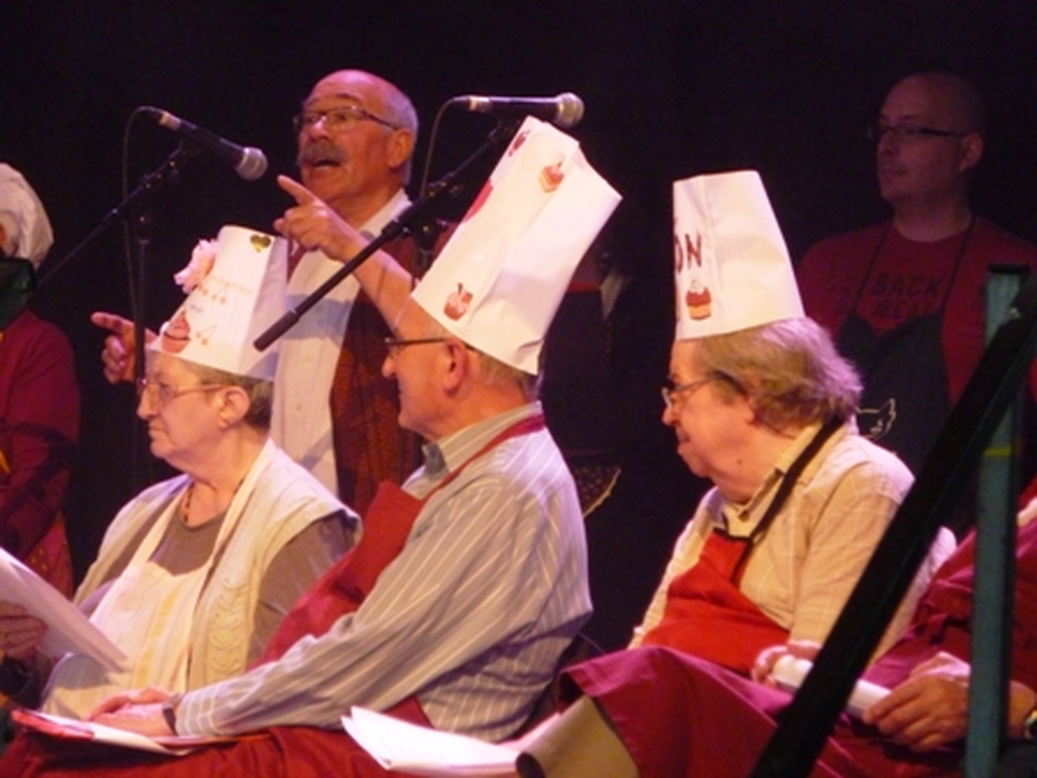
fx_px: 7489
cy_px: 389
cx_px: 518
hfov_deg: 7.9
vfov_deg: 5.9
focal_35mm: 250
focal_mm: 45
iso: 800
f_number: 5.9
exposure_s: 1/30
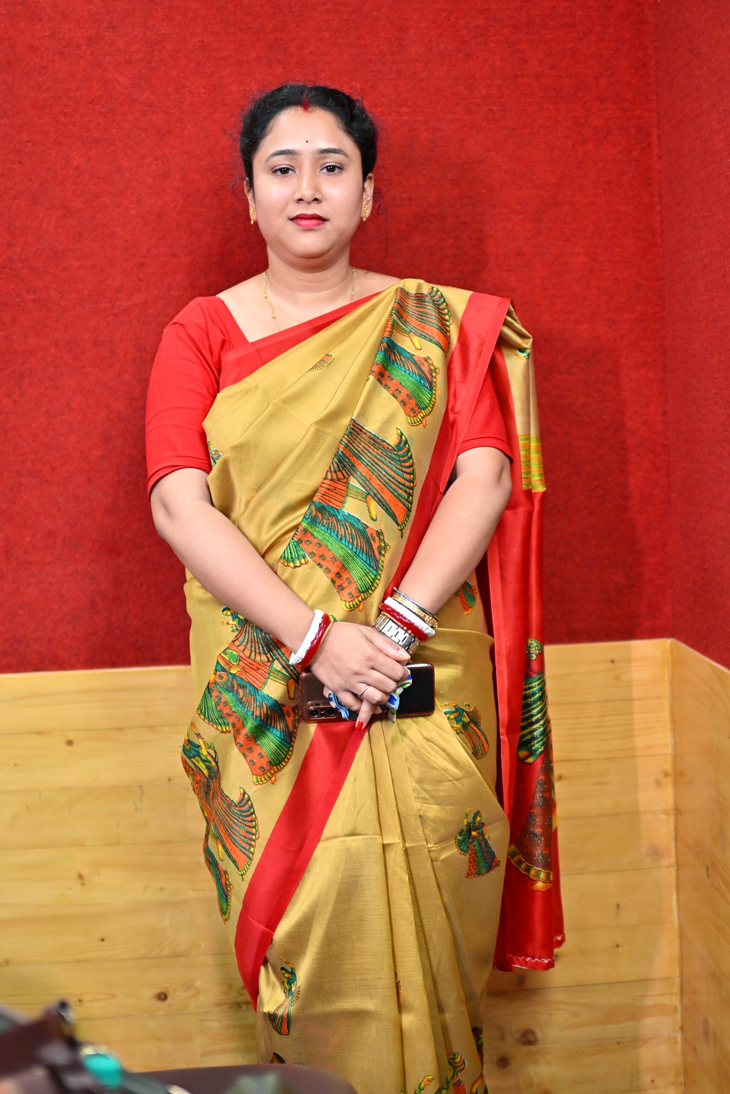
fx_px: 1581
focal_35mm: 52
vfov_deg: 38.2
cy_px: 547
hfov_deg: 26.0
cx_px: 365
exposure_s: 1/125
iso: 160
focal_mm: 35
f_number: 1.6
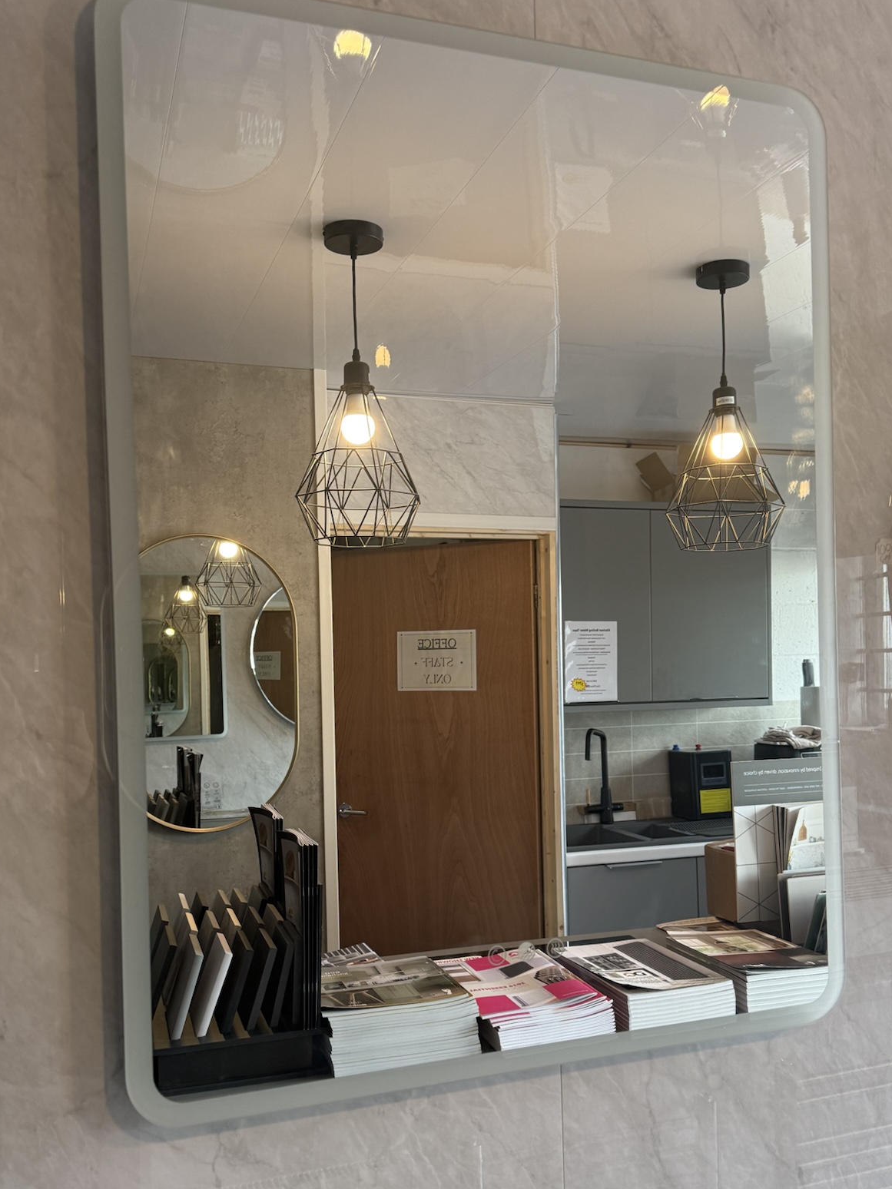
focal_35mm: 31
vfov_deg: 58.2
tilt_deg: -0.4
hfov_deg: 45.4
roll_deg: +0.8
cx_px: 455
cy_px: 667
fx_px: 1065
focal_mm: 6.76
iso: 160
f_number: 1.78
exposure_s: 1/100
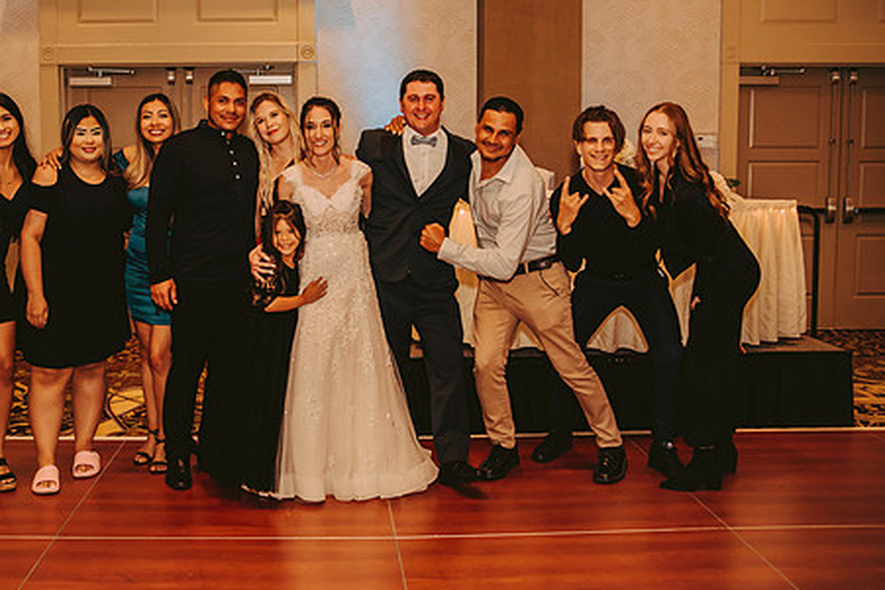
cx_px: 339
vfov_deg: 36.7
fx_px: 885
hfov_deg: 52.6
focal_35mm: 36
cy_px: 228
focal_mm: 28
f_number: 2.8
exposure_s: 1/60
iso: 500
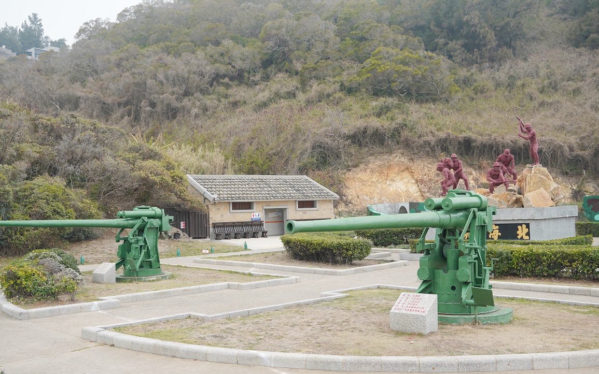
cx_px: 294
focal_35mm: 36
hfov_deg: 54.0
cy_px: 205
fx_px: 588
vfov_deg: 35.3
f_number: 4
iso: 160
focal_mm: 34
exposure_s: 1/160
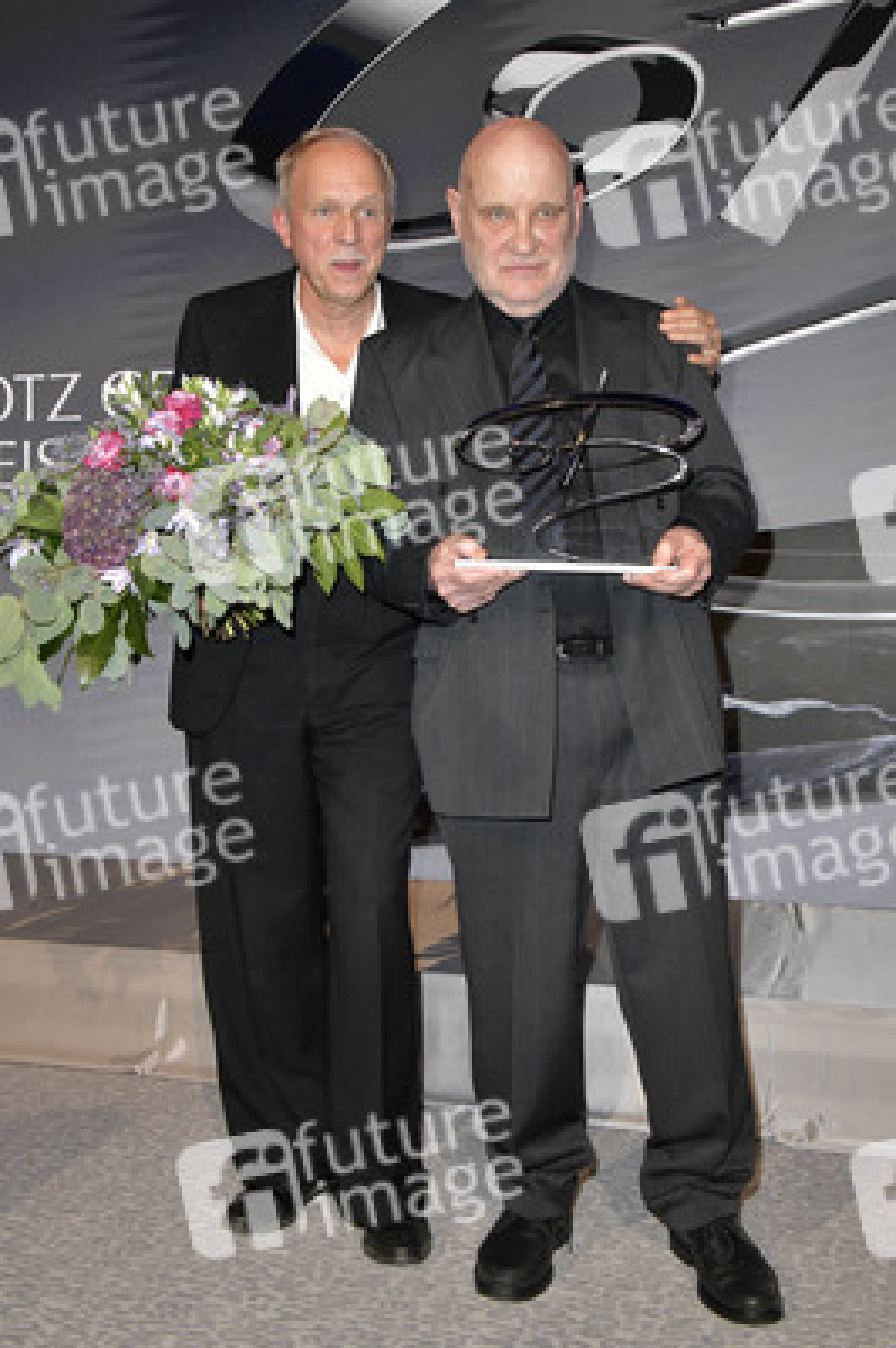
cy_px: 674
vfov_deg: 53.2
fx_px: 1346
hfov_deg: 36.8
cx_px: 448
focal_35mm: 36
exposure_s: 1/250
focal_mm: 36
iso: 2000
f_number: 6.3
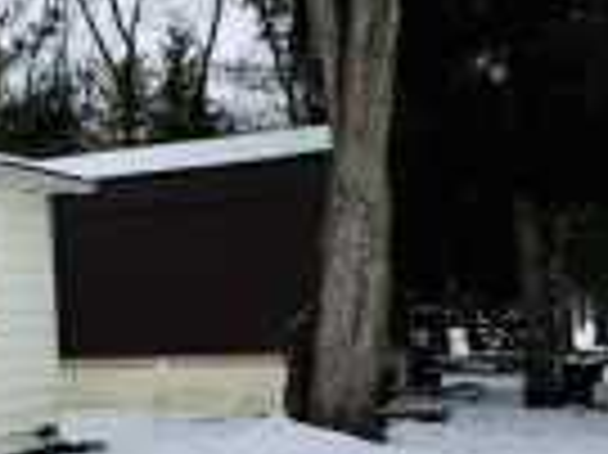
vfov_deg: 21.2
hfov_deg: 24.1
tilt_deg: -0.3
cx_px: -218
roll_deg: +1.4
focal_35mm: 69
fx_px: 1211
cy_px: 319
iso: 50
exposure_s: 1/1370
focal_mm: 2.22
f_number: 2.2
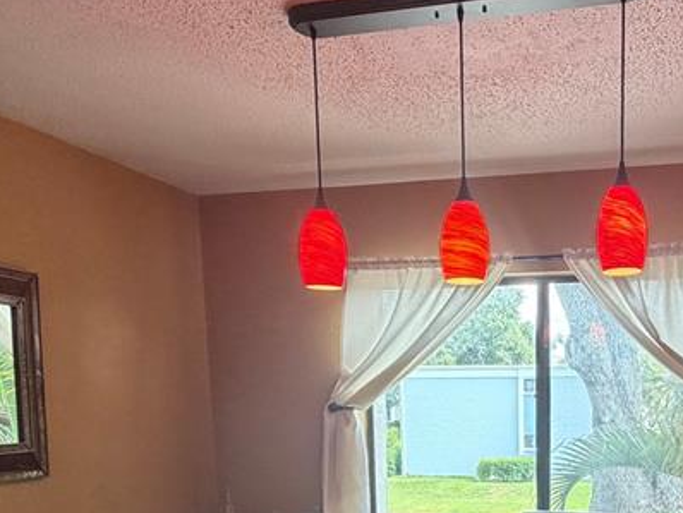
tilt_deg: -7.6
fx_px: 711
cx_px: 534
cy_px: 475
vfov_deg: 36.8
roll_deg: +0.8
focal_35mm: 36
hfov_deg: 48.8
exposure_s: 1/60
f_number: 2.2
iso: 250
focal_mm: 2.22
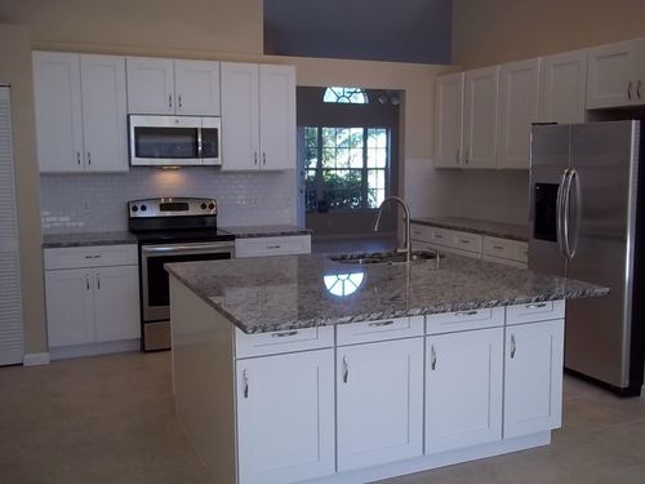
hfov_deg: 51.4
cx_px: 322
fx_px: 671
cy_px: 242
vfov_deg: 39.7
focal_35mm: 36
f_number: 3.1
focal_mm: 6.5
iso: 80
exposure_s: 1/60
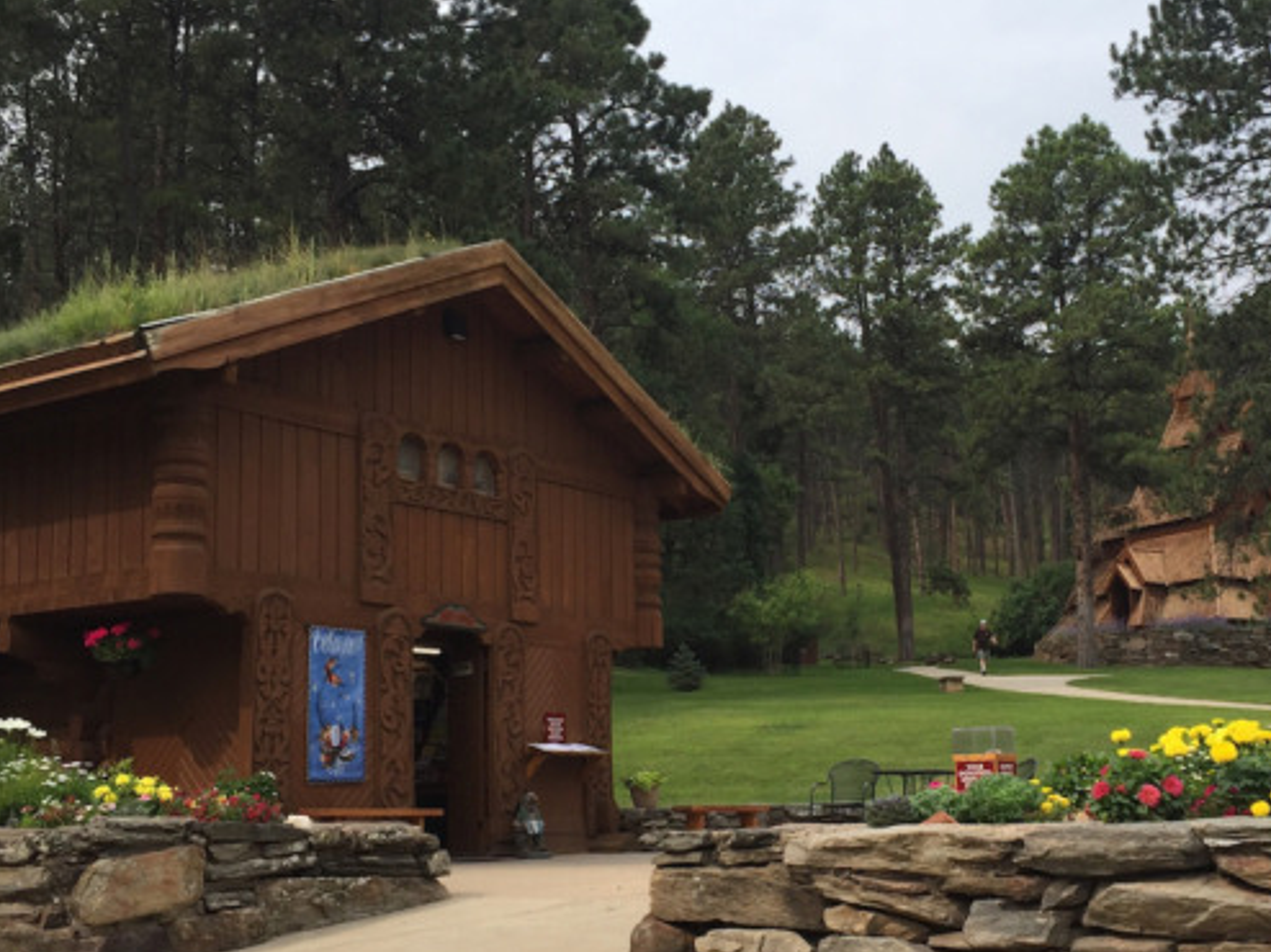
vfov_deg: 30.8
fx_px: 1725
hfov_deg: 40.3
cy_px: 566
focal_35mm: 47
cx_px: 754
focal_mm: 4.15
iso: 32
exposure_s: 1/1319
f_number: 2.2
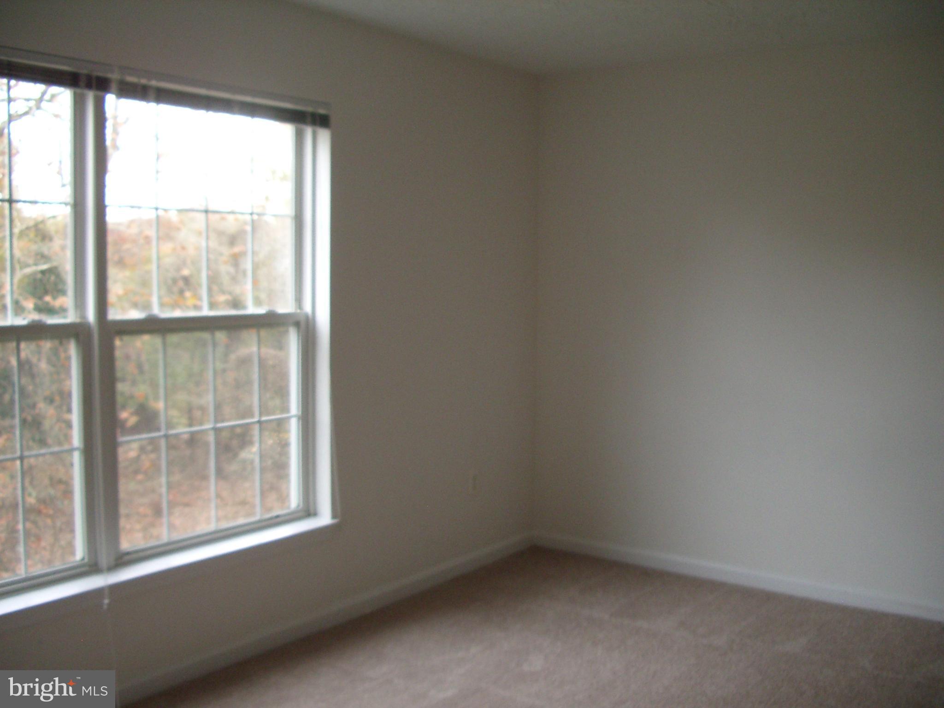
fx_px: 954
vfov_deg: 40.7
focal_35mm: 35
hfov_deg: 52.6
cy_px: 354
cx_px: 472
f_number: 2.6
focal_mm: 5.8
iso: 200
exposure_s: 1/80
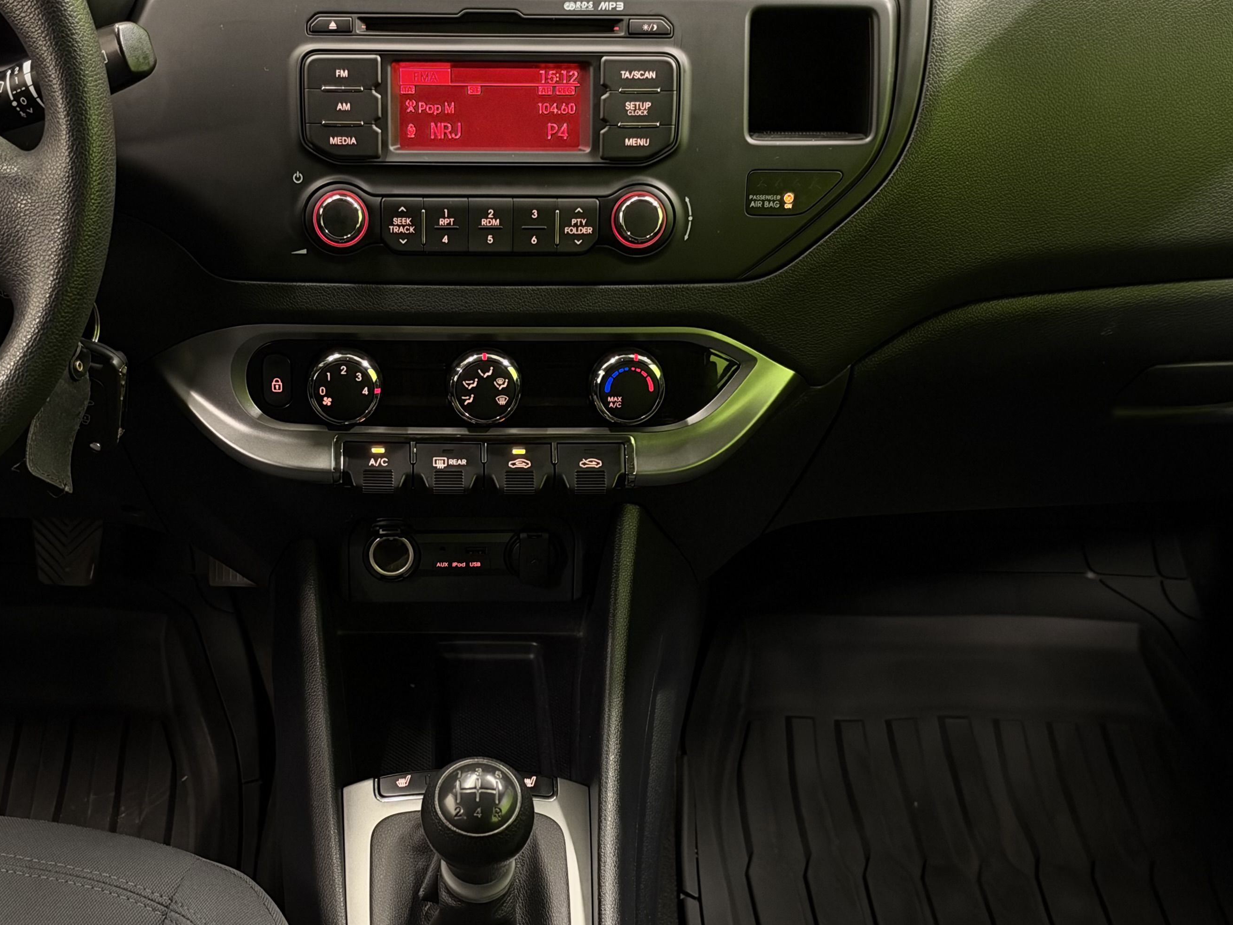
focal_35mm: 52
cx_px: 465
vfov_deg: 27.9
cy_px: 575
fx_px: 1852
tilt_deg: -34.4
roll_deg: -1.1
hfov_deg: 36.6
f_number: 1.48
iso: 250
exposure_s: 1/50
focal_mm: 6.93
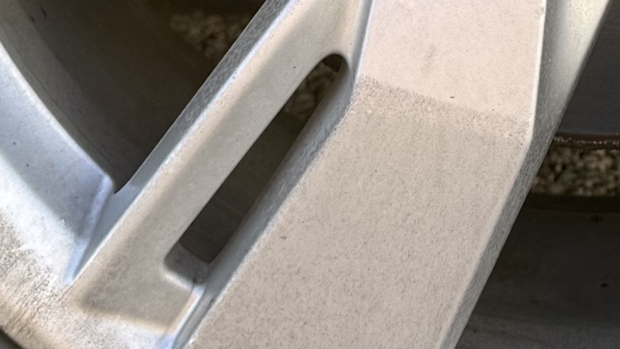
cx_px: 744
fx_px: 2351
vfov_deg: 8.2
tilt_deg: -11.7
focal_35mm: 143
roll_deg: +2.7
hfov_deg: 14.5
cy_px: -302
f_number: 1.78
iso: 80
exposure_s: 1/501
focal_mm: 6.76
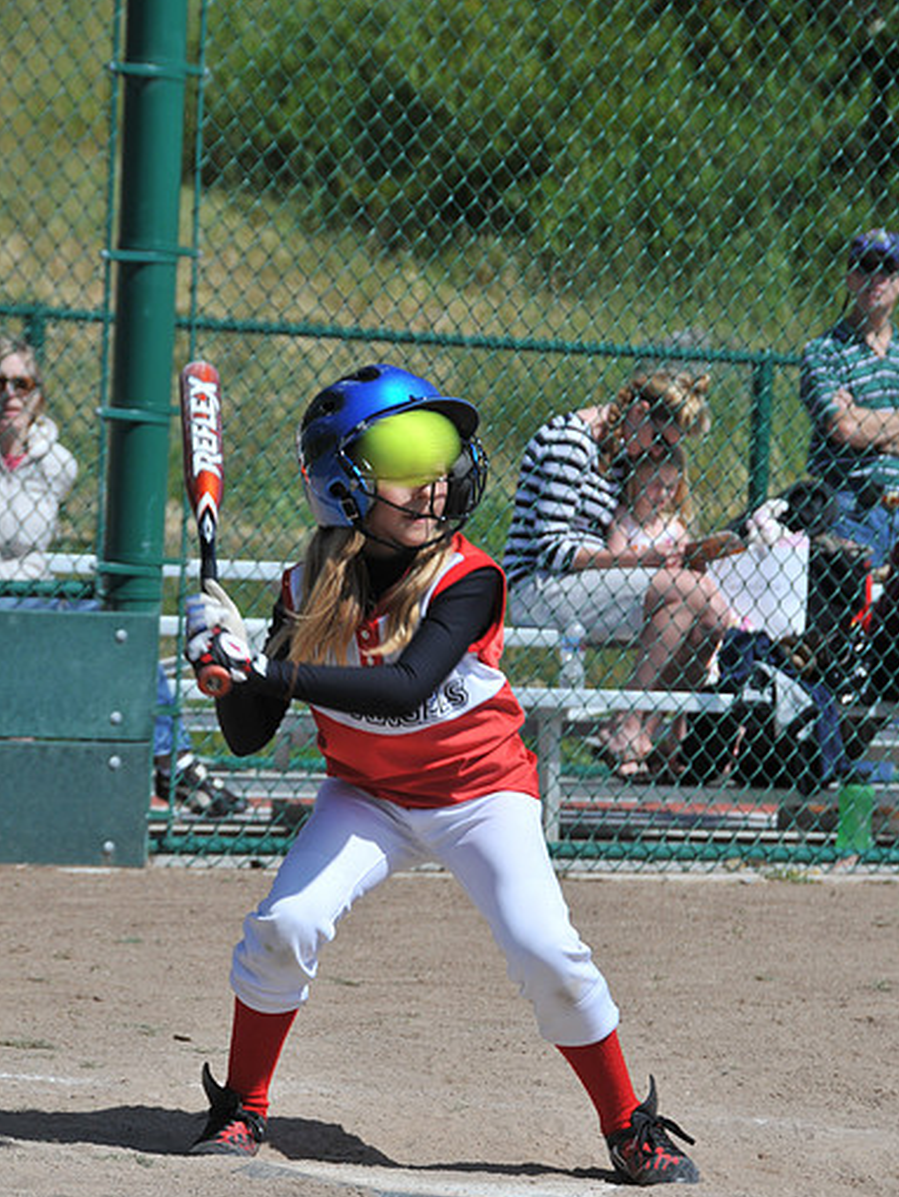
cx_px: 451
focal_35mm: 222
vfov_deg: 8.9
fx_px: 7668
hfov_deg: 6.7
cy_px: 647
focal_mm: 135
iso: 200
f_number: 8
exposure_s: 1/250
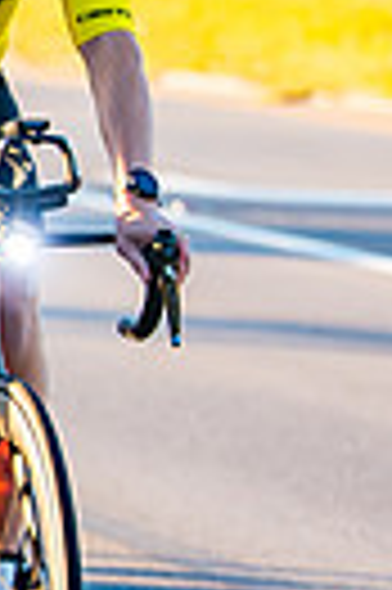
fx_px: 8089
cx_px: -912
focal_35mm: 494
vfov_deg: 4.2
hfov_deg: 2.7
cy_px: 58
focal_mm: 98
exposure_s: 1/500
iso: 250
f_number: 2.8
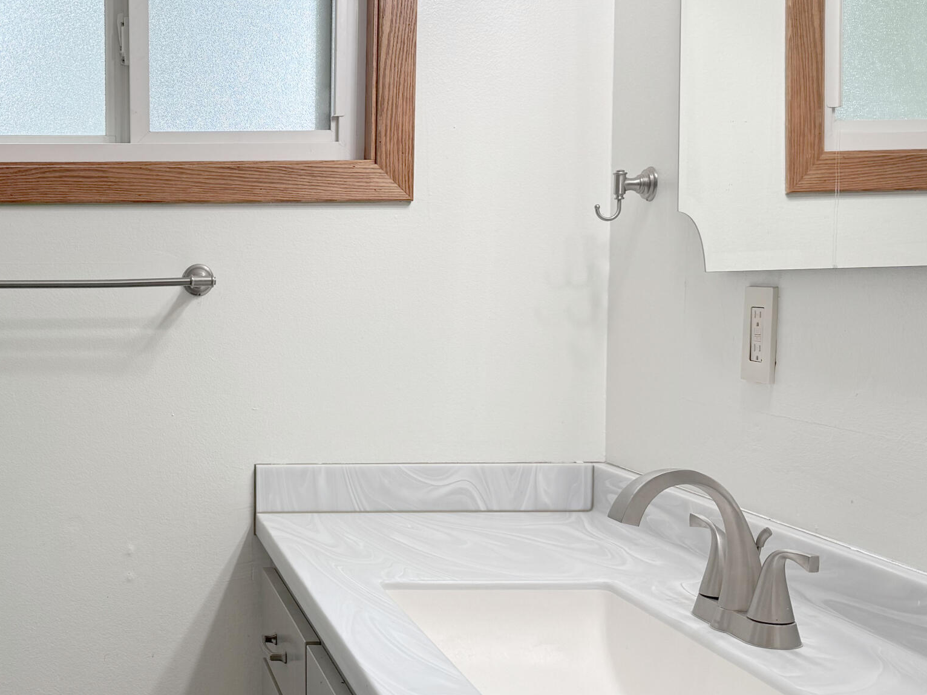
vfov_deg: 30.9
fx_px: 1259
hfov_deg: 38.5
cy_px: 380
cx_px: 154
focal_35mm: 47
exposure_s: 1/120
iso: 64
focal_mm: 6.76
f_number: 1.78
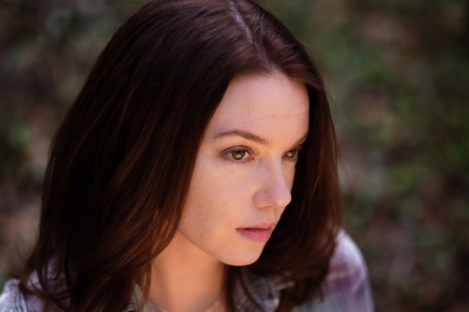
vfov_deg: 16.3
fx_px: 1094
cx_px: 234
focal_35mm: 84
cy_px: 156
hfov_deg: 24.2
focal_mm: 56
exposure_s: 1/3000
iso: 100
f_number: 1.2
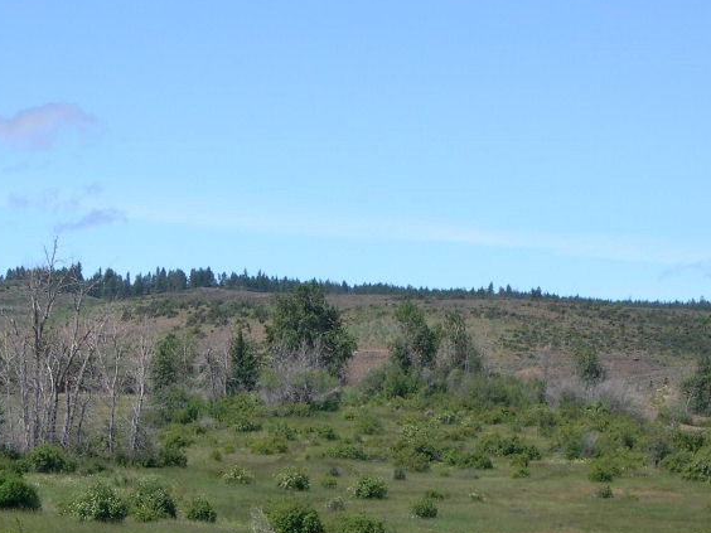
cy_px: 367
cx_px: 368
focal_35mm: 158
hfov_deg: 12.5
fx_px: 3245
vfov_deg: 9.4
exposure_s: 1/97
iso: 100
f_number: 11.6
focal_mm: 18.4
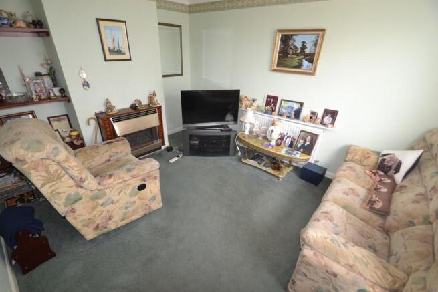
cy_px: 146
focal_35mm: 15
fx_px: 183
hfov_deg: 100.4
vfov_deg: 77.4
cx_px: 219
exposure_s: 1/60
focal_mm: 10
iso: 450
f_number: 3.5
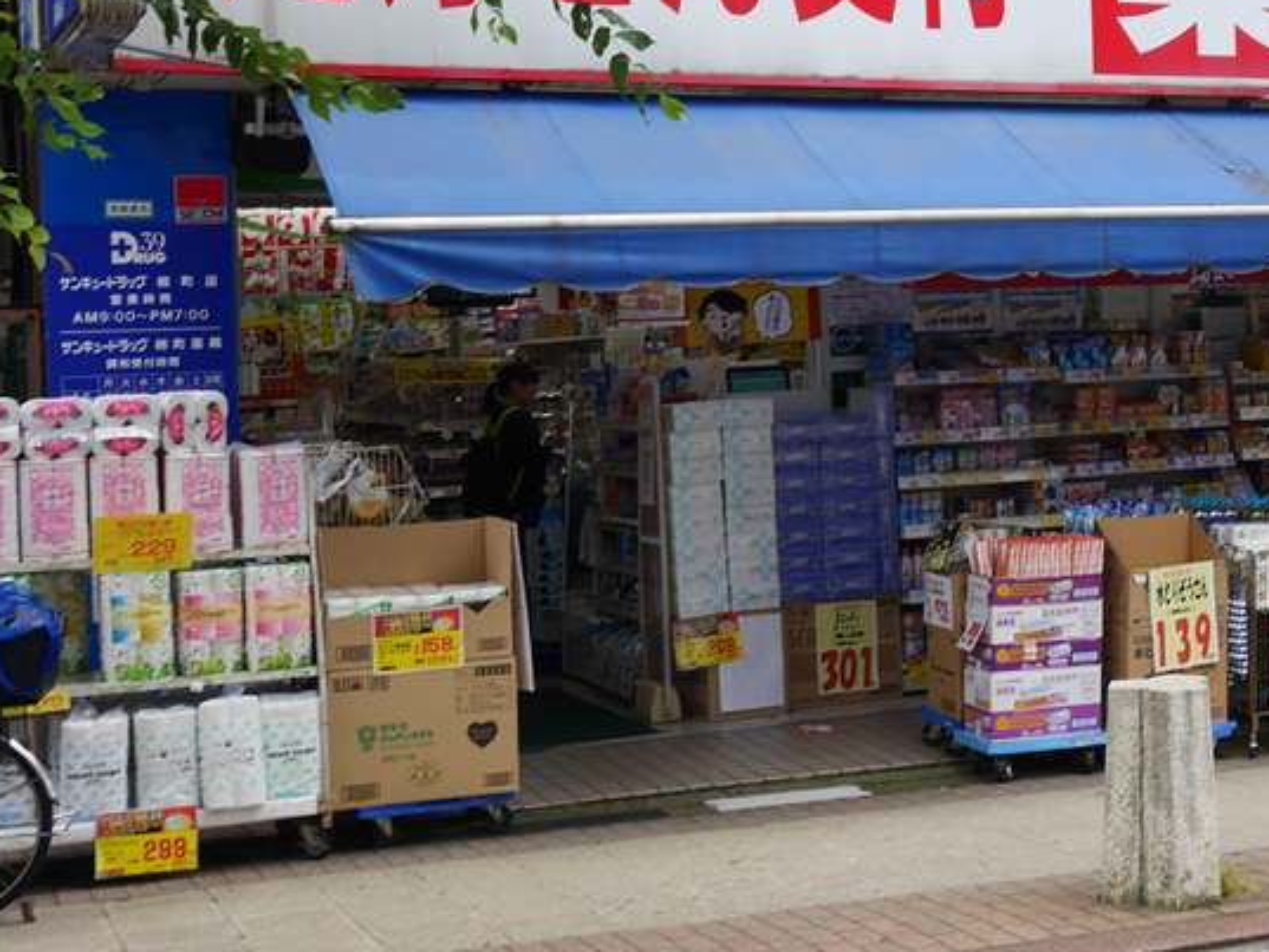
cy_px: 347
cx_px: 1148
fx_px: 2237
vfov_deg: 24.0
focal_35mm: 61
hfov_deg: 30.3
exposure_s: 1/250
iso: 200
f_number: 5.6
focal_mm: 16
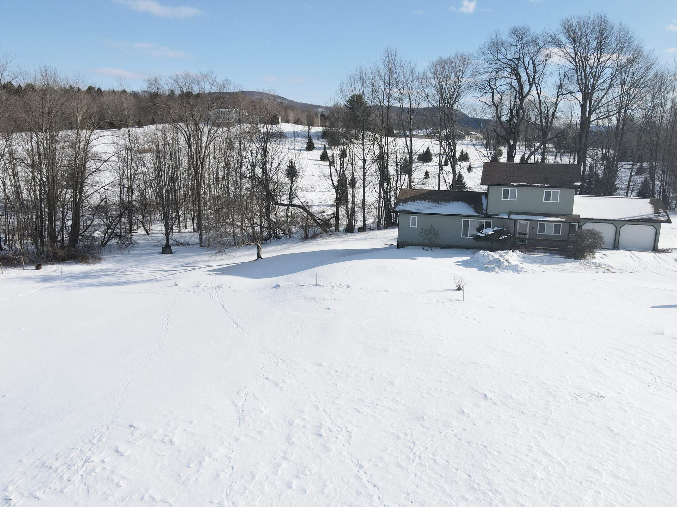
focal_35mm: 27
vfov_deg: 51.4
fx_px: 528
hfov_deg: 65.3
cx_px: 332
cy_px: 254
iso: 100
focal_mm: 4.5
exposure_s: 1/1000
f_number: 2.8
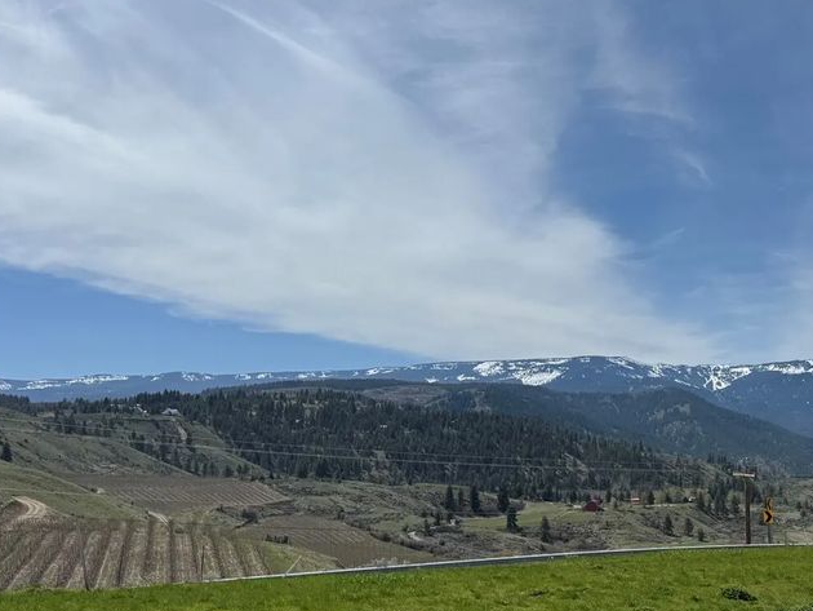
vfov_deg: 36.6
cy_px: 381
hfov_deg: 45.5
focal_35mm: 39
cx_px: 645
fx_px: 916
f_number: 1.78
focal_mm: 6.76
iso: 80
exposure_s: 1/12346
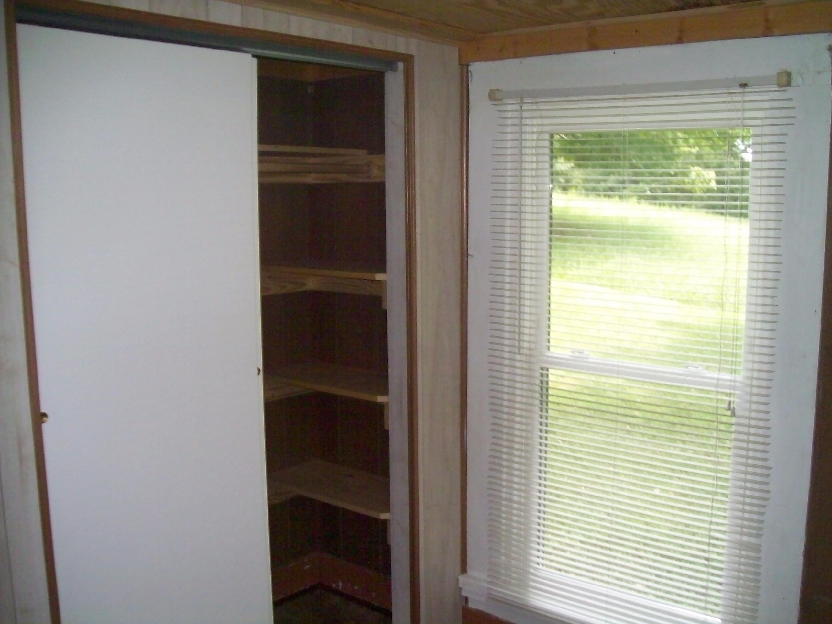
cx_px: 416
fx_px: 865
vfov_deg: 39.6
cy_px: 312
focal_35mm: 36
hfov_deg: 51.4
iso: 160
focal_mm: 6
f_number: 2.7
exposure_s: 1/64
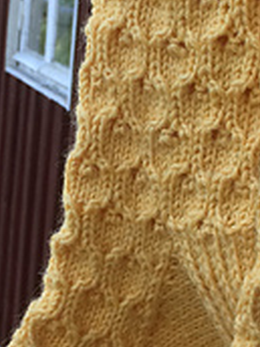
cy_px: 240
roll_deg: -5.7
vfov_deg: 18.1
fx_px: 1082
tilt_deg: -11.3
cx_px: 216
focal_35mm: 108
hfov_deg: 13.6
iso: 64
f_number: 2.2
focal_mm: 4.15
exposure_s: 1/100
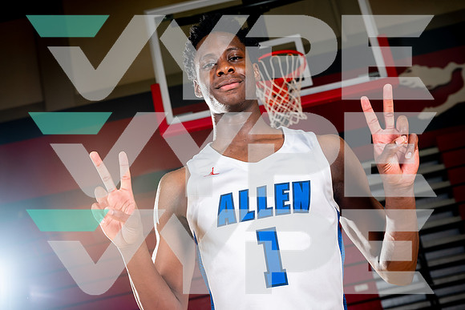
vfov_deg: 28.1
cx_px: 232
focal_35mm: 48
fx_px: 620
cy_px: 155
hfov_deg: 41.1
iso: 100
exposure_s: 1/125
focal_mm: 48
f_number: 5.6
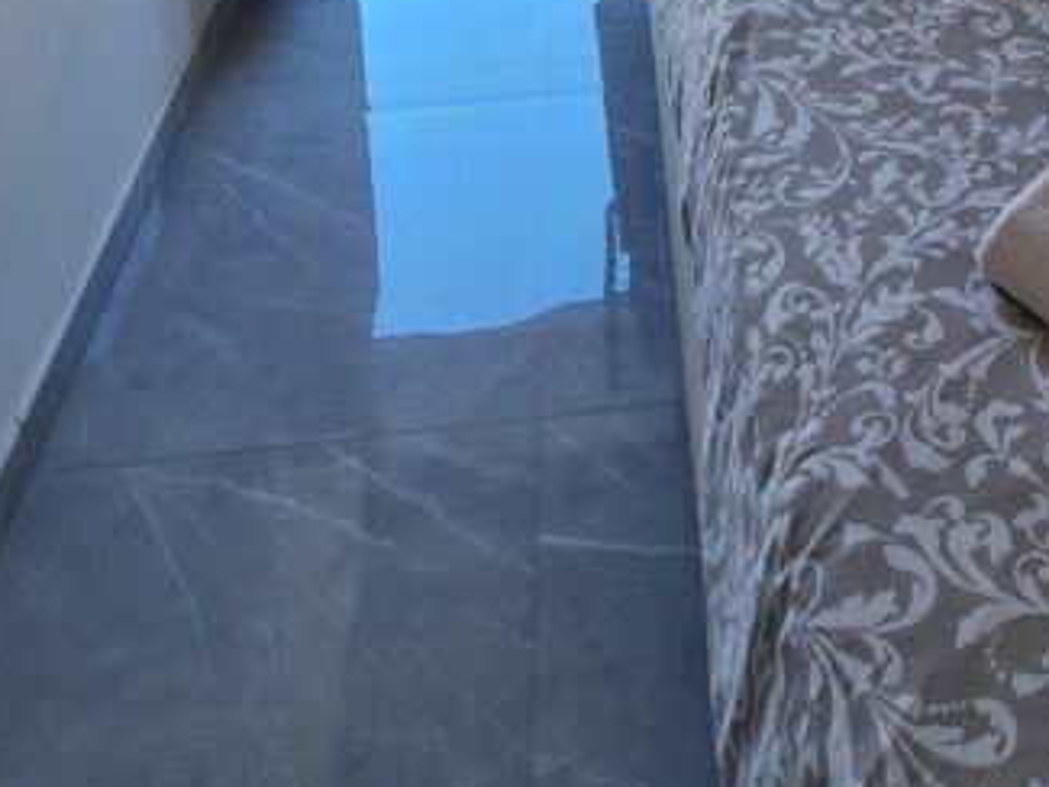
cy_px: -590
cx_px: 707
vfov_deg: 22.5
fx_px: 1243
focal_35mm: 41
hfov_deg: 45.0
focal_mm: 1.74
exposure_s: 1/50
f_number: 2.2
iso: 40
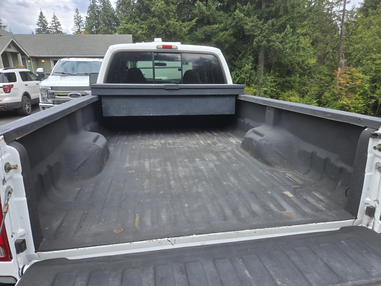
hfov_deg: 73.9
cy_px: 143
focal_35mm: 23
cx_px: 190
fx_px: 253
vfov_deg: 58.9
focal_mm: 5.4
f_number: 1.8
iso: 25
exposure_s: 1/541
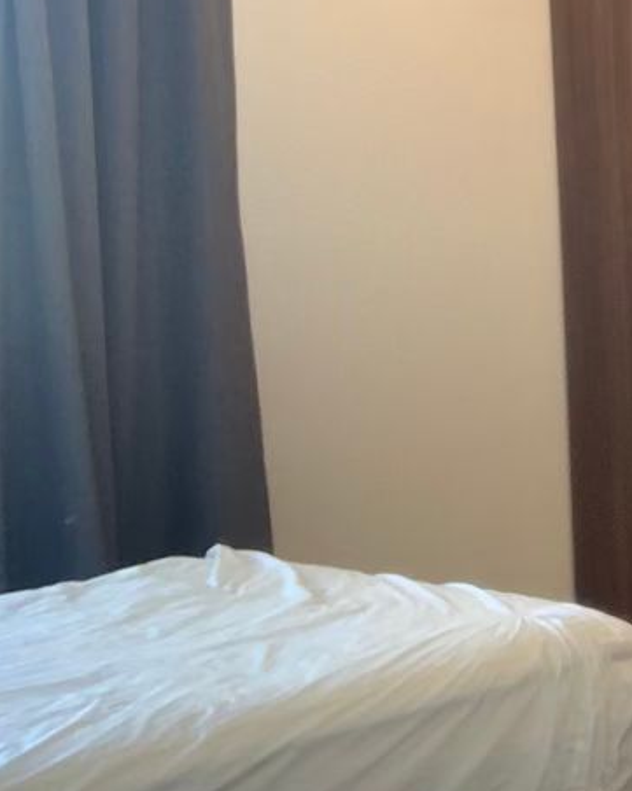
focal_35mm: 83
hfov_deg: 17.0
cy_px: 116
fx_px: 1943
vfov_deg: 22.6
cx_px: 907
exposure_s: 1/60
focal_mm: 2.87
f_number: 2.2
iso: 125
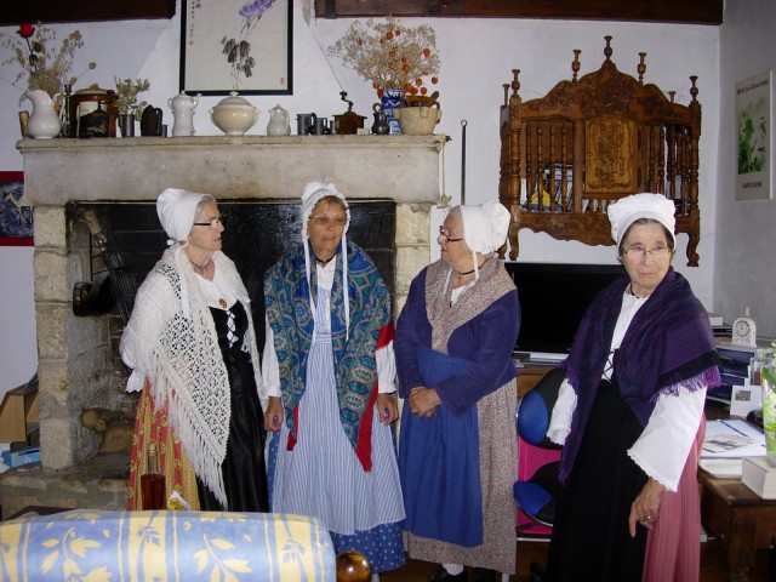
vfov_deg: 37.7
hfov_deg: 49.0
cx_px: 388
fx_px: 852
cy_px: 291
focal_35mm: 38
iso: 79
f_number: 2.8
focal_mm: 7.8
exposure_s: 1/64
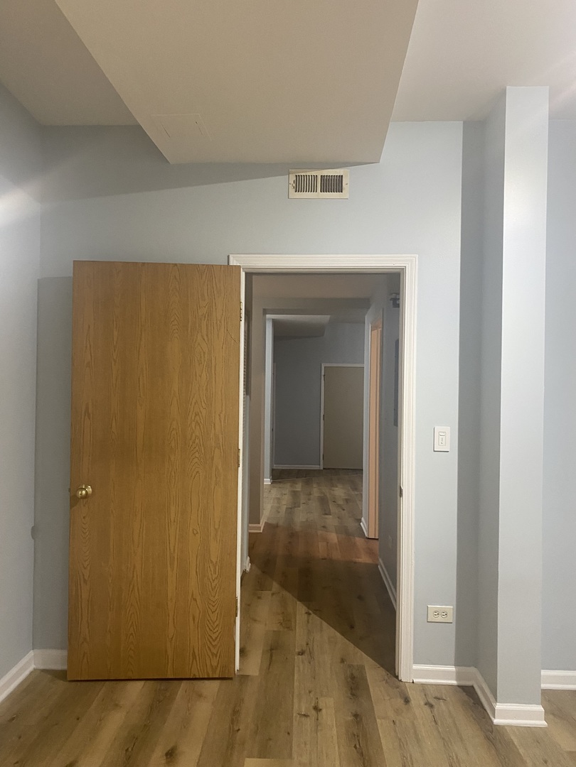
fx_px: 577
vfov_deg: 67.3
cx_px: 288
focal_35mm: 26
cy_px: 384
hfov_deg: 53.1
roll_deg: -0.6
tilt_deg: +2.0
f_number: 1.8
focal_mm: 4.25
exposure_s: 1/60
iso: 200
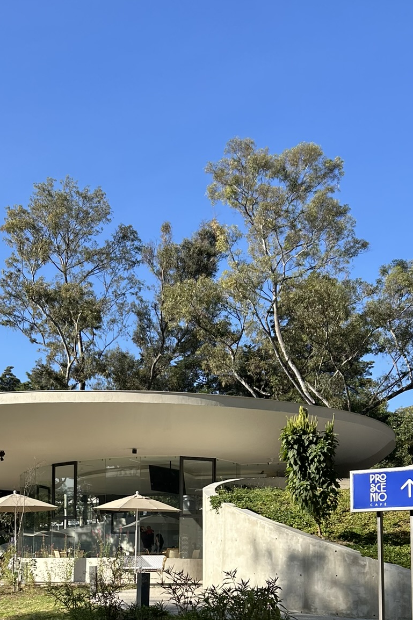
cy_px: 507
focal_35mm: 48
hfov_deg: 27.9
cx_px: 133
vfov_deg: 39.3
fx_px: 826
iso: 50
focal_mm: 5.7
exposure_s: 1/1838
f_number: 1.5
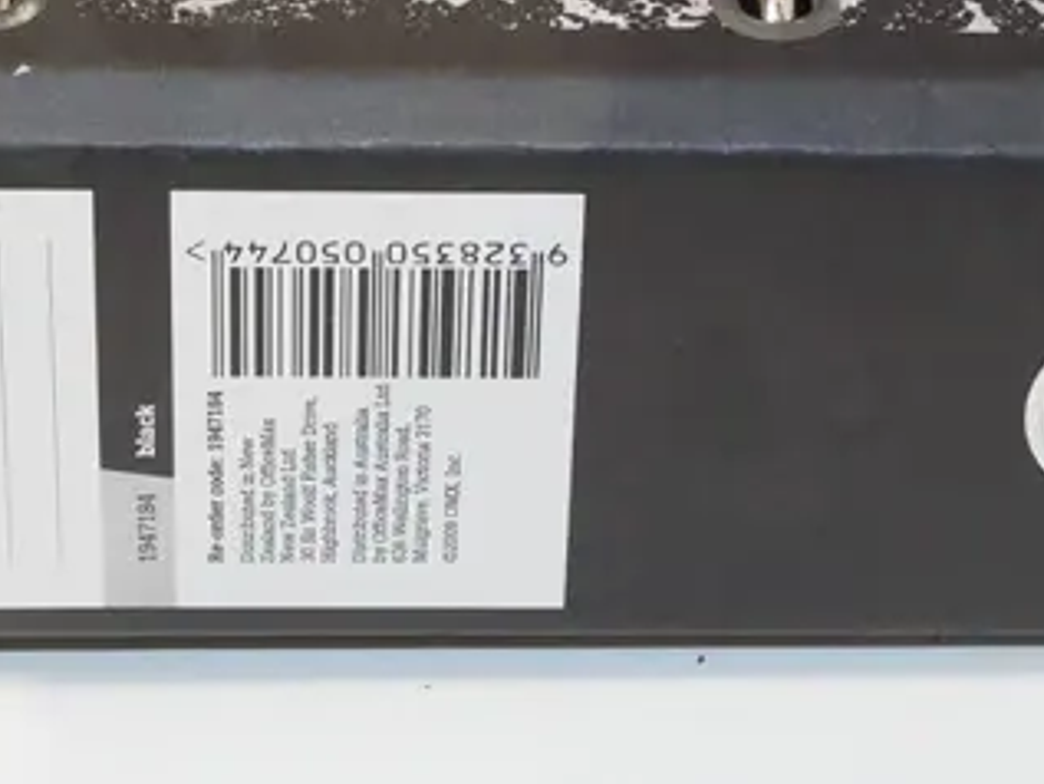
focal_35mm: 142
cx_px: 431
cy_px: -227
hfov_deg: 13.9
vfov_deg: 10.2
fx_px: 4284
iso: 1600
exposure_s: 1/100
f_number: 5.6
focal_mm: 22
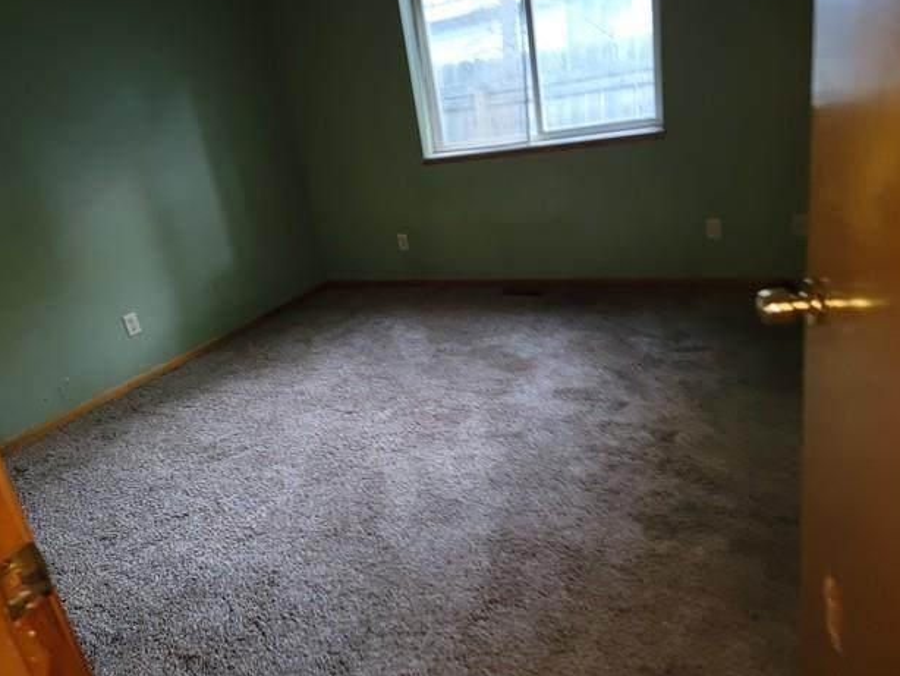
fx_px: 650
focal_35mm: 25
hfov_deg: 69.4
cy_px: 328
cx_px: 444
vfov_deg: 54.9
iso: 250
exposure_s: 1/8.27
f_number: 1.8
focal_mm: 6.7
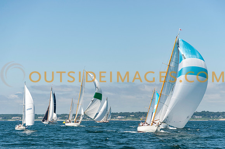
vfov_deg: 11.3
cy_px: 83
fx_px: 754
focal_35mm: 121
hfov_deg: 17.0
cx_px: 126
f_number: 5
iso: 250
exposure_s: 1/1600
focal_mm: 105
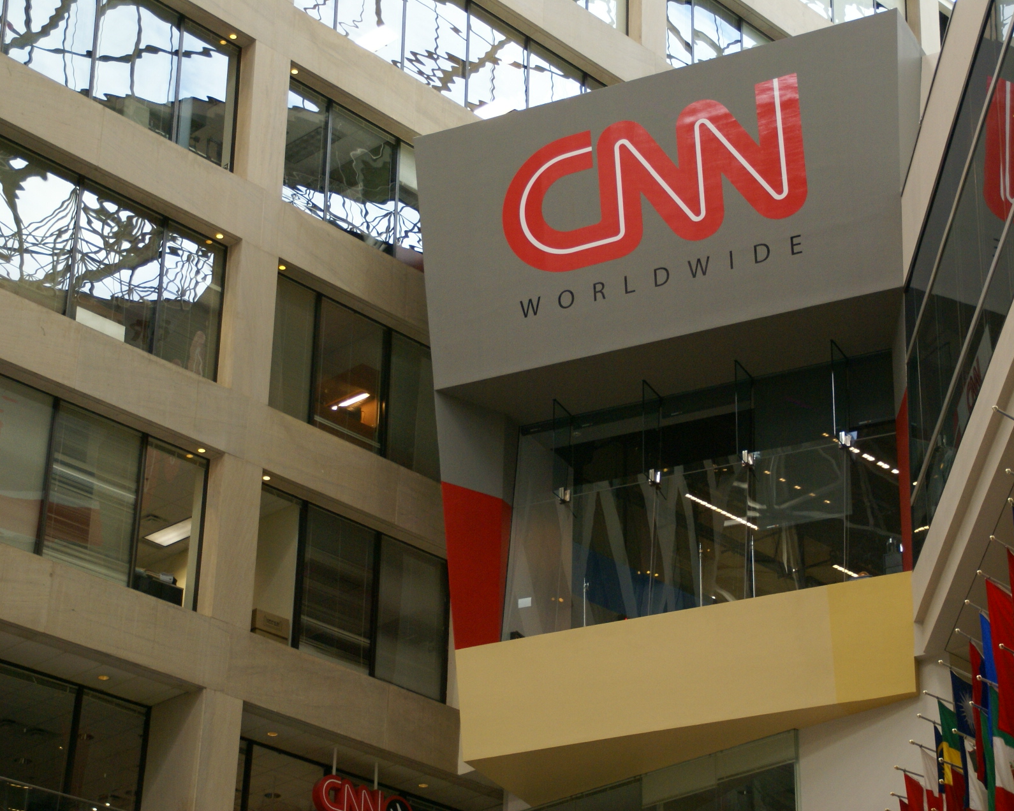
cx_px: 577
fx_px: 2551
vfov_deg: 18.1
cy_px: 406
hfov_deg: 22.5
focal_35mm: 85
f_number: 4.5
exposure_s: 1/40
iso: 400
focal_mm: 50
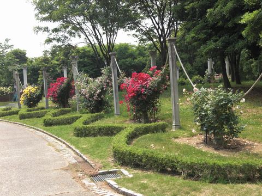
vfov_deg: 26.6
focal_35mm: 55
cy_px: 98
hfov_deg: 34.9
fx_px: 416
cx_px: 131
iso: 50
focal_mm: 9.8
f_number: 3.6
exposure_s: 1/250
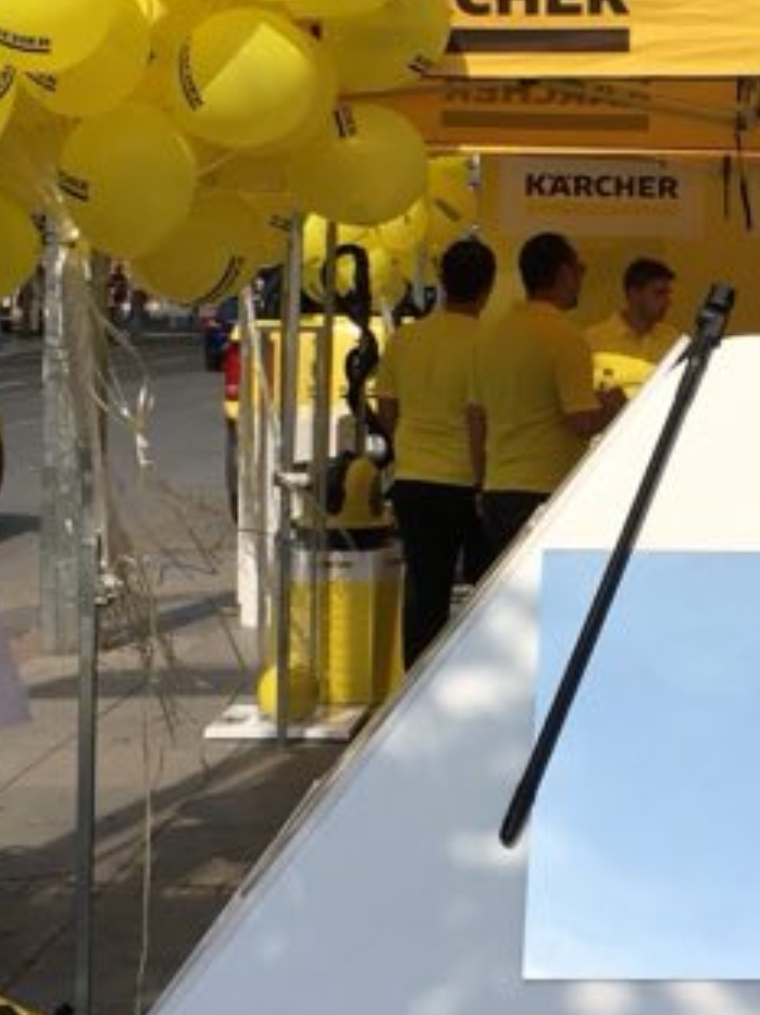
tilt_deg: -2.8
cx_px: 739
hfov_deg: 17.2
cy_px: 352
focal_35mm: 84
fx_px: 2461
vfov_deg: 23.2
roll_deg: -2.5
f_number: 2.2
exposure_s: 1/2262
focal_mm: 4.15
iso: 25
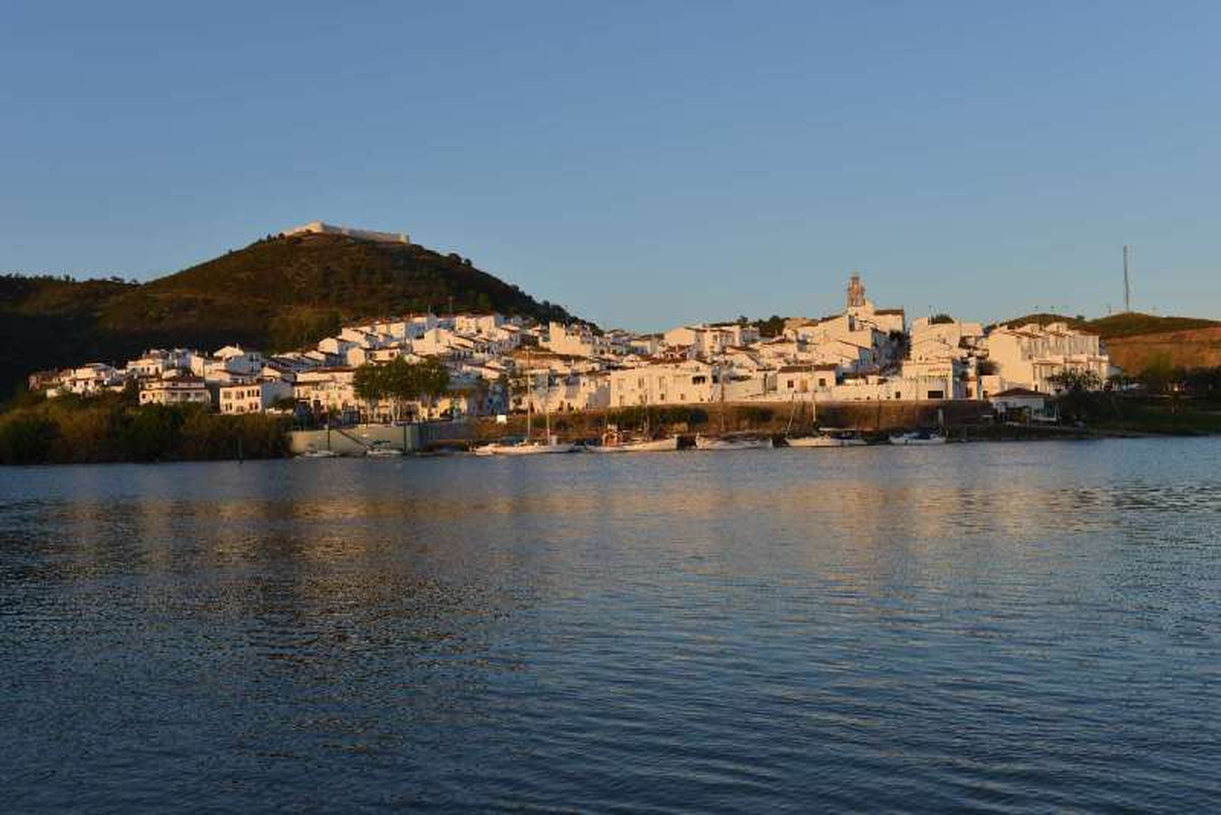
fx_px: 1187
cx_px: 610
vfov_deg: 37.9
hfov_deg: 54.4
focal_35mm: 35
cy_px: 408
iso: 125
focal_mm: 35
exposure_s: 1/160
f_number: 8
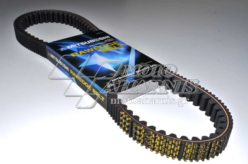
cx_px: 124
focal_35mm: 39
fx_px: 268
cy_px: 82
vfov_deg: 34.1
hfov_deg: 49.6
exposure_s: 1/80
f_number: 20
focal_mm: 26
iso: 160
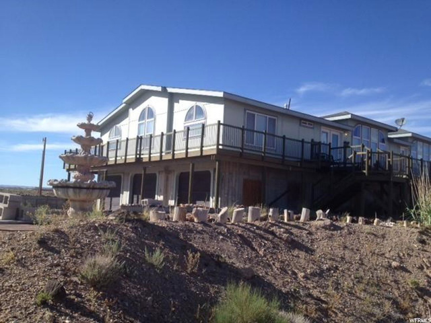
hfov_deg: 52.6
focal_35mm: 35
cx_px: 216
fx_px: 436
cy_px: 162
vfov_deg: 40.7
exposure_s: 1/1416
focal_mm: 4.28
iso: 50
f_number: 2.4
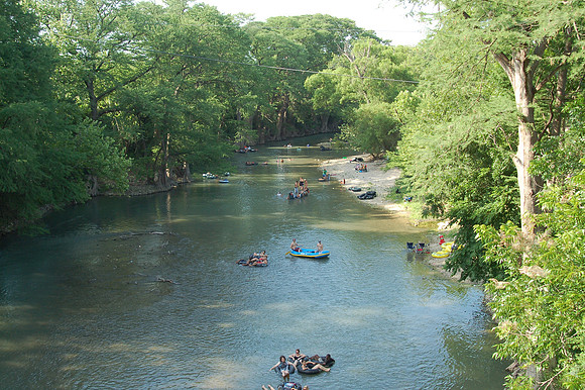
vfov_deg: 31.9
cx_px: 292
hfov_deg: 46.4
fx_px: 682
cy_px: 195
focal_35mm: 42
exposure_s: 1/200
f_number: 8
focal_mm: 28
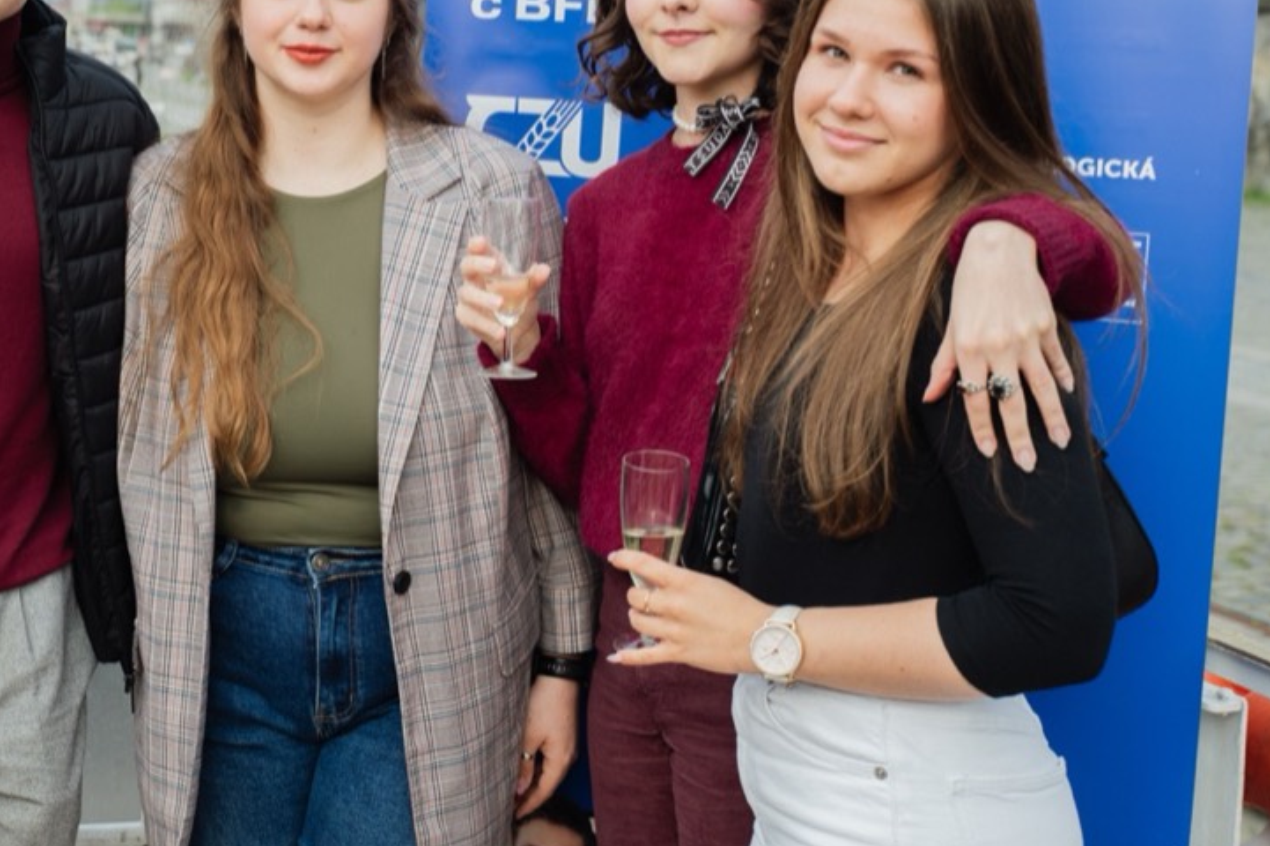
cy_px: 240
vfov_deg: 20.5
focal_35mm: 66
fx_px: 2327
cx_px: 229
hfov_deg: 29.7
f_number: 4
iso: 100
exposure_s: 1/125
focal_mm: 34
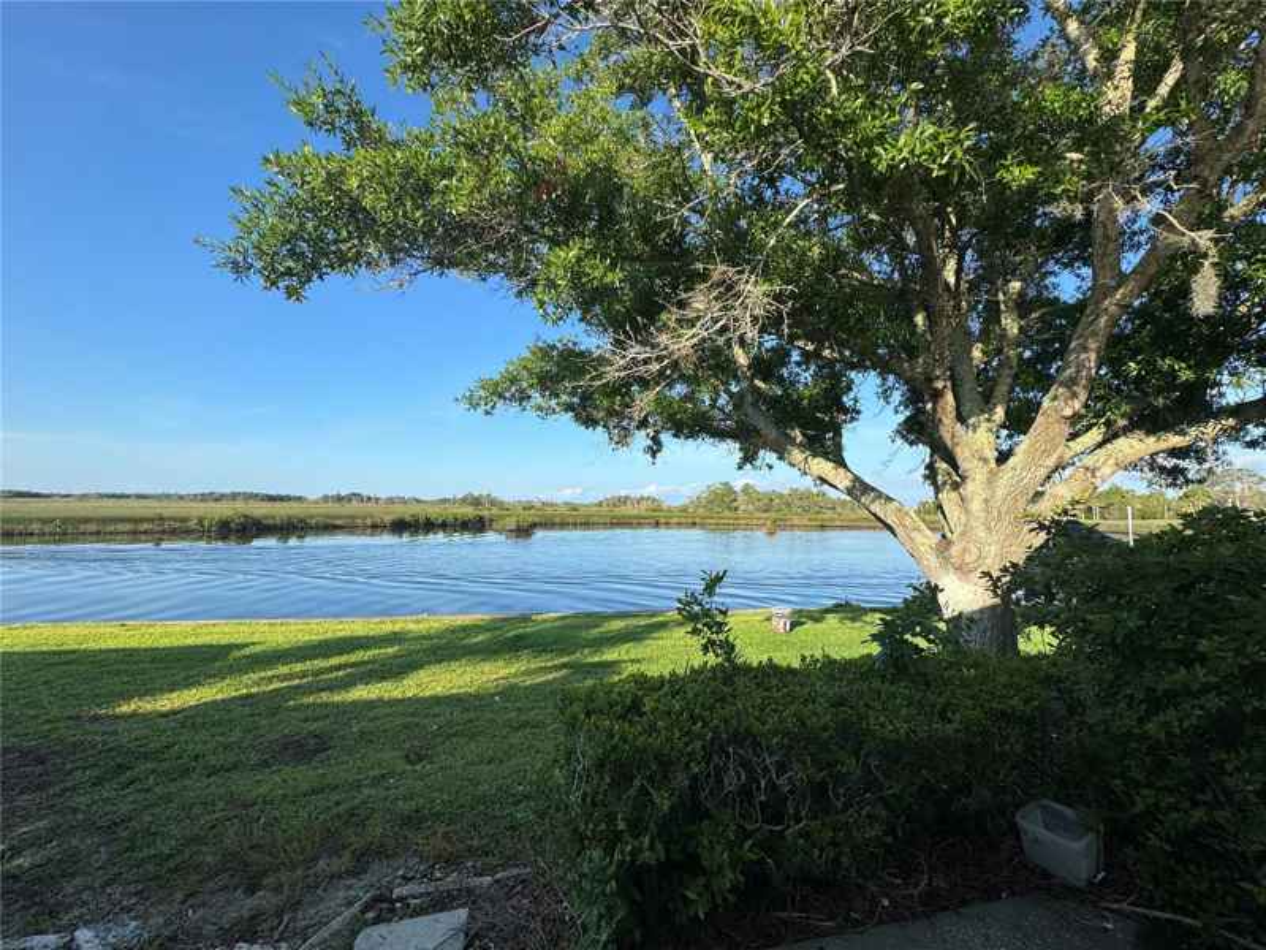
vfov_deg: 85.7
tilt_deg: +3.2
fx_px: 512
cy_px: 475
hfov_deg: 102.1
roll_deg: -0.9
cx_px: 633
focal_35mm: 14
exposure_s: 1/1299
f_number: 2.2
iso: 50
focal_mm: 2.22
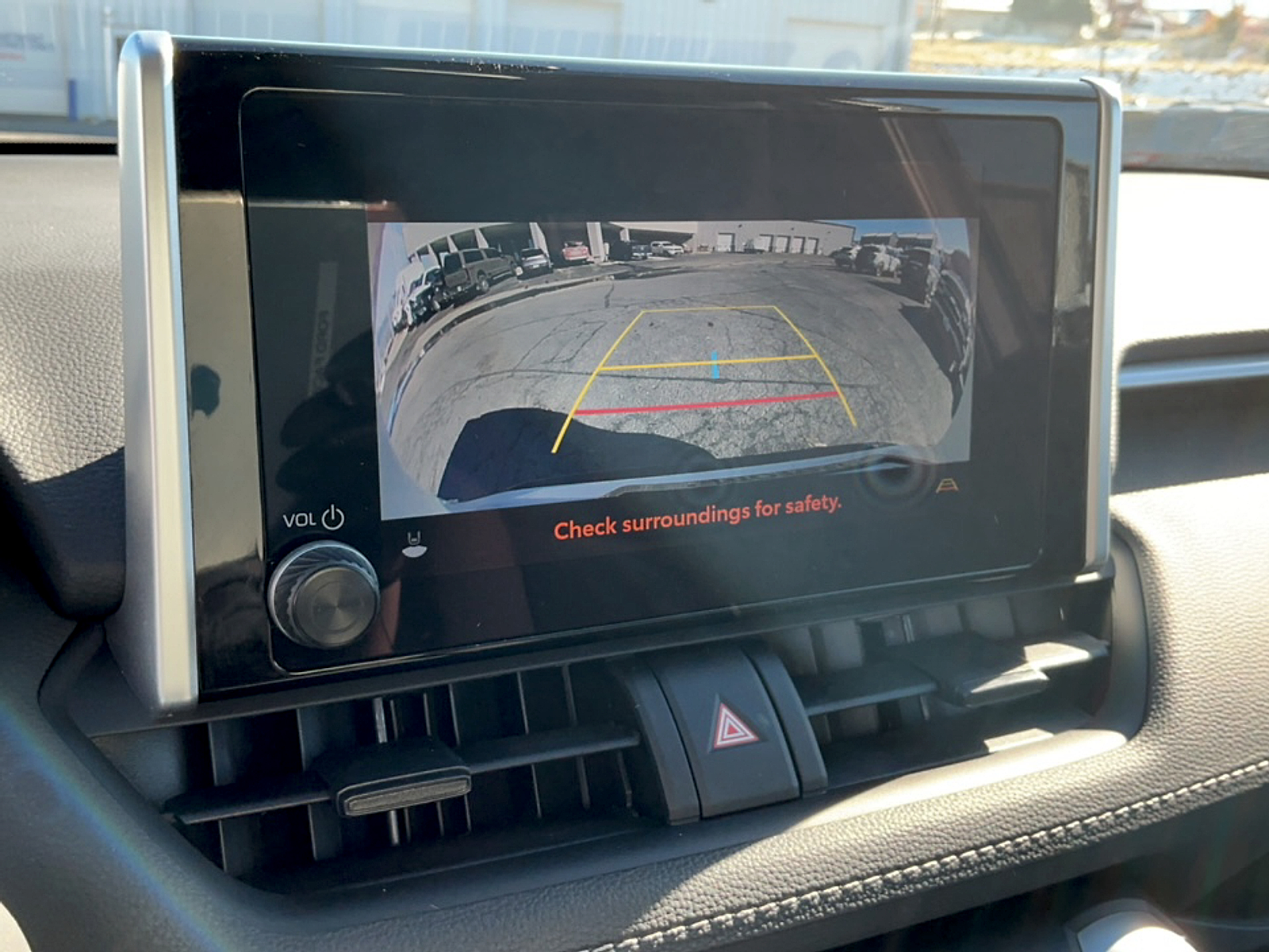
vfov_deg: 46.8
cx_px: 634
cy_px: 476
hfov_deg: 60.0
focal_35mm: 30
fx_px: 1100
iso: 32
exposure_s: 1/145
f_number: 1.8
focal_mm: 3
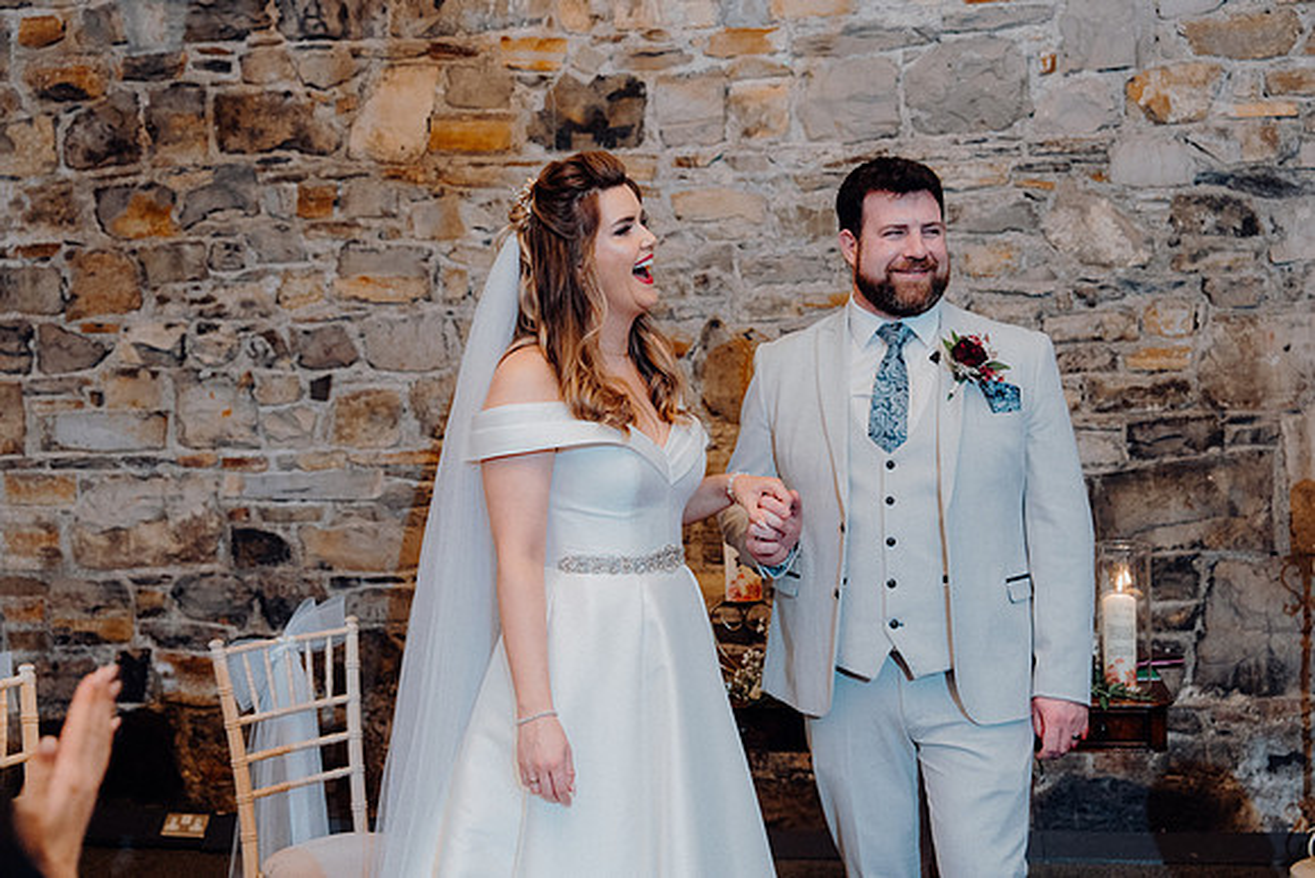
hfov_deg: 41.1
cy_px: 439
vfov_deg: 28.1
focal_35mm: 48
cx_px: 658
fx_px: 1754
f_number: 3.5
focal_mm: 48
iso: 2500
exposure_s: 1/200
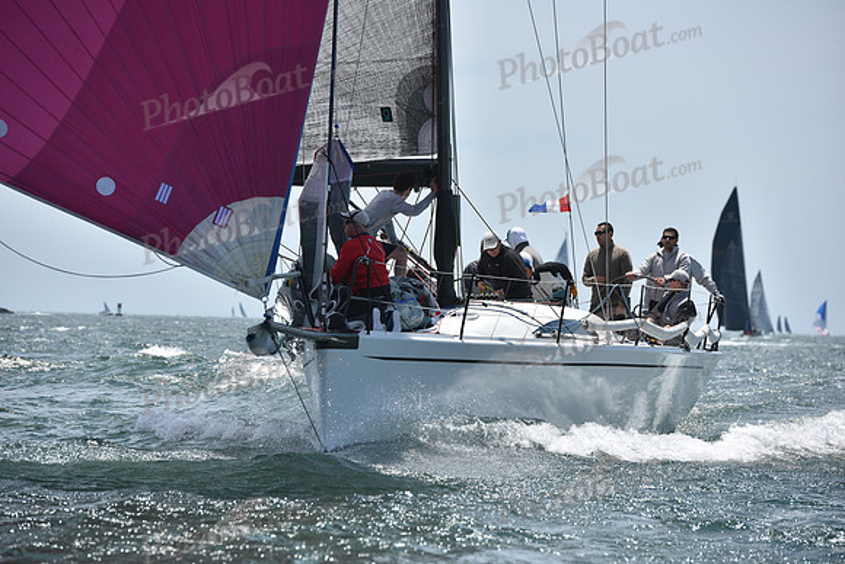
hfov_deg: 10.5
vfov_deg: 7.0
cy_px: 282
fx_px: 4578
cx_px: 422
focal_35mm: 195
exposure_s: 1/1600
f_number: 6.3
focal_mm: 195
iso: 250
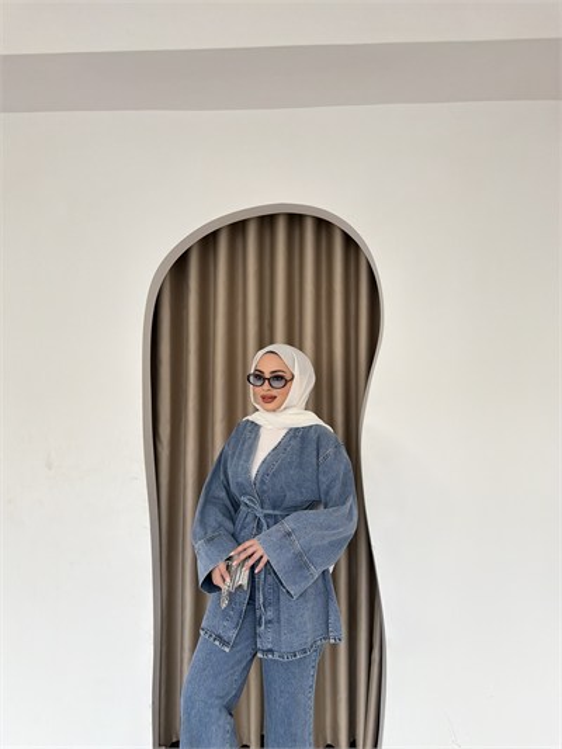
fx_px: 519
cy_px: 374
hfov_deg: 56.8
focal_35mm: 24
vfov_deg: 71.6
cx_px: 281
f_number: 1.78
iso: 320
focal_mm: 6.76
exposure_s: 1/178
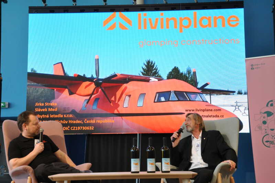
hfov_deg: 37.9
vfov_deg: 25.7
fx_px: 401
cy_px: 92
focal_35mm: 52
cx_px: 138
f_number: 9
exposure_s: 1/80
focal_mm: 35
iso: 1250
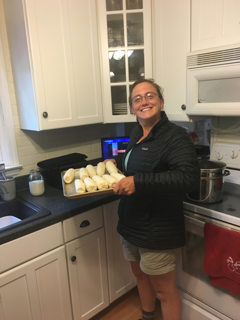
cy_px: 160
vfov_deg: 61.7
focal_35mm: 29
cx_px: 120
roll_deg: +3.9
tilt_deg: -13.4
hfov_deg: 48.2
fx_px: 268
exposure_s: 1/30
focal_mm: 4.15
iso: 125
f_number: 2.2
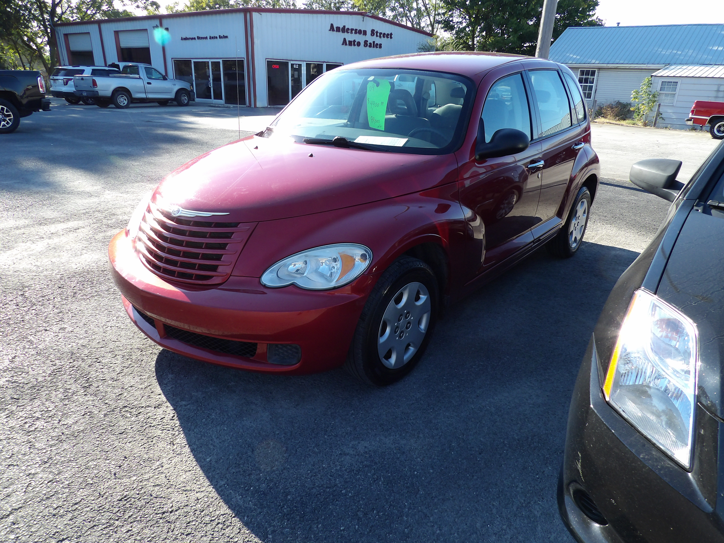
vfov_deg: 56.8
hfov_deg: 71.6
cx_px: 362
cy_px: 272
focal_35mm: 24
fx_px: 502
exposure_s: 1/294
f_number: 3.2
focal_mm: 4.3
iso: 100
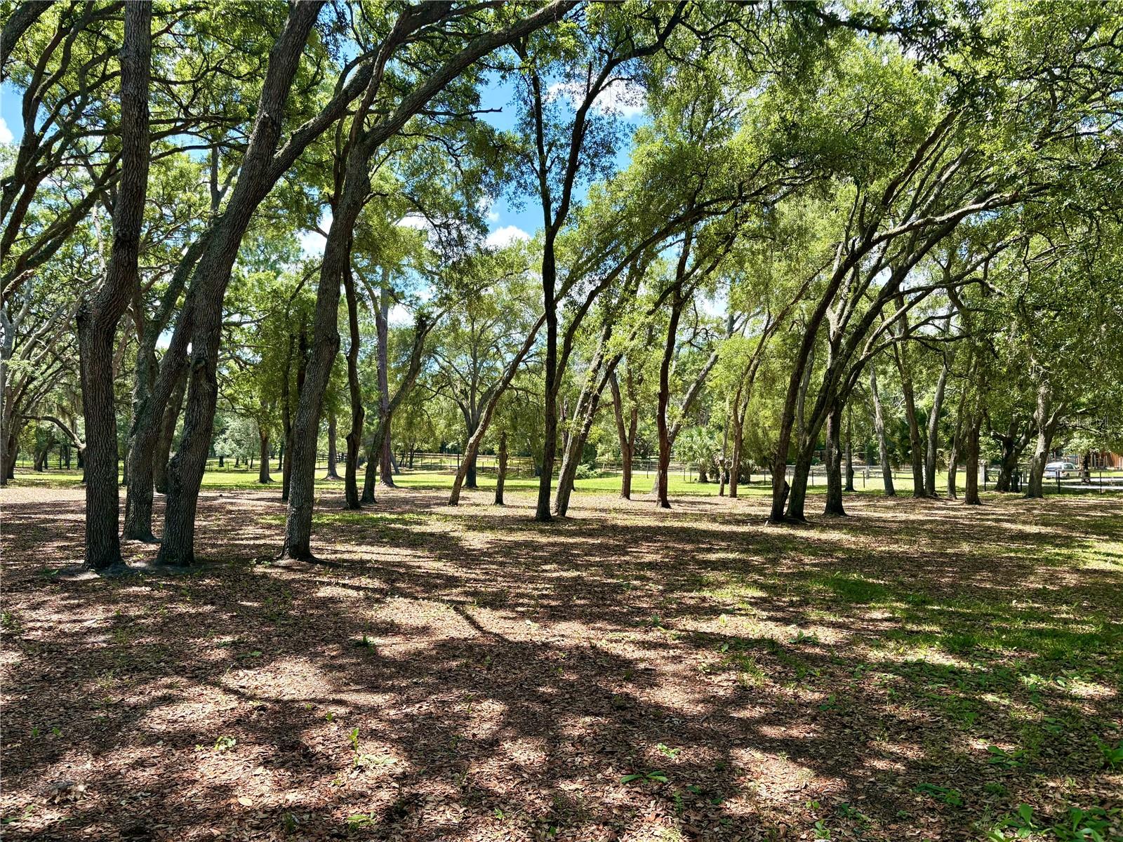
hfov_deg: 67.3
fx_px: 843
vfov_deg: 53.1
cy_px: 421
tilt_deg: +4.0
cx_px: 562
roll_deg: +0.4
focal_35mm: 26
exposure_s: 1/1263
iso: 64
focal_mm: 5.96
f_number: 1.6
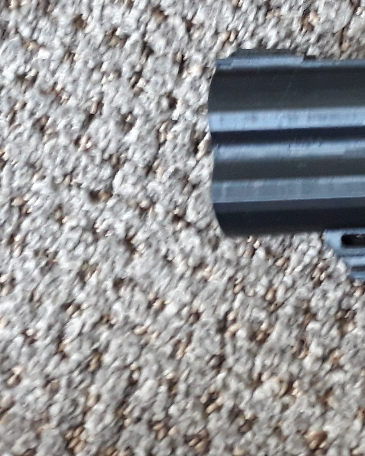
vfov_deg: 23.0
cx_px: 621
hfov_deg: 16.3
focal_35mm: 82
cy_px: 99
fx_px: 1107
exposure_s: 1/24
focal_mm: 3.7
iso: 320
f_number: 1.7
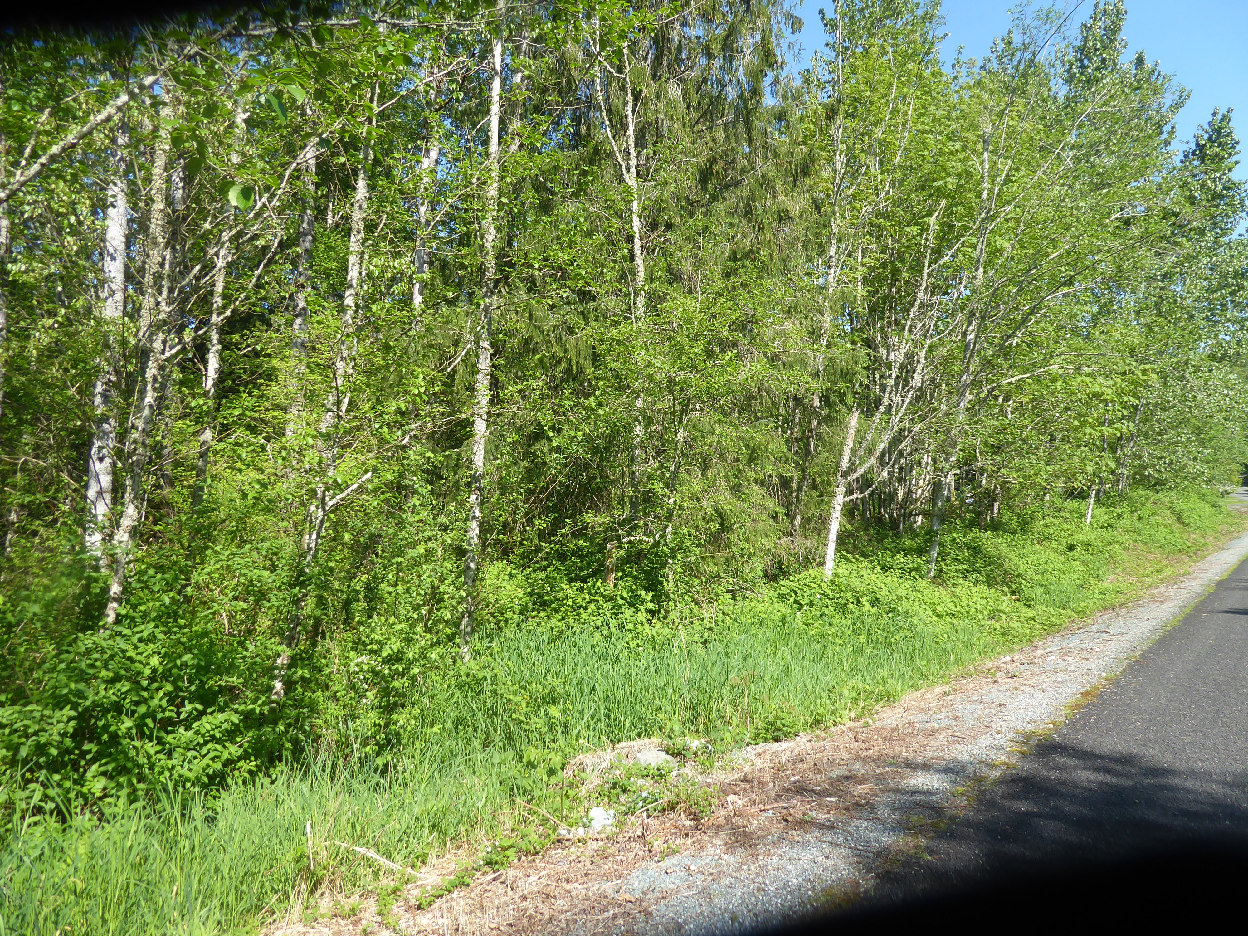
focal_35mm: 25
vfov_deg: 54.9
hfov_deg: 69.4
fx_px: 901
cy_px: 468
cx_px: 624
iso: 80
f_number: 3.3
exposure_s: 1/320
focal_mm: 4.3
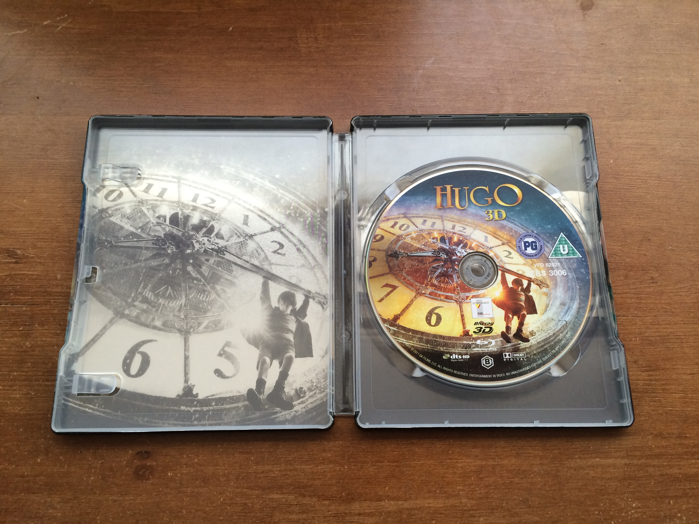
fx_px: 586
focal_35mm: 29
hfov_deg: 61.7
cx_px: 350
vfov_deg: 48.2
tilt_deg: -73.9
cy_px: 262
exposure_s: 1/30
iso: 80
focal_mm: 4.15
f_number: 2.2
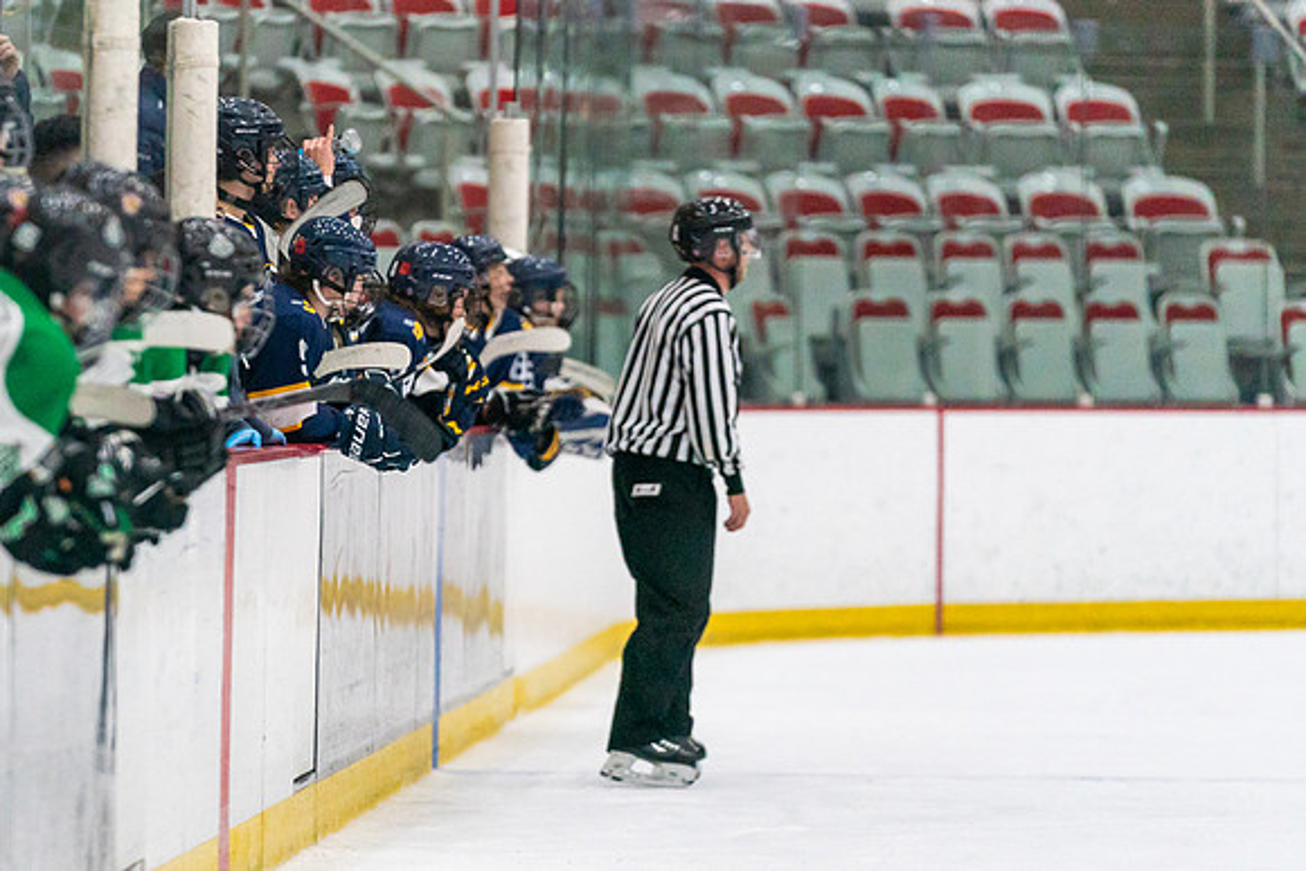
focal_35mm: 313
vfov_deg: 4.4
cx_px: 441
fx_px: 11362
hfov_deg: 6.6
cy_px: 513
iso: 3200
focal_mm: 200
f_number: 2.8
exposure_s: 1/1250
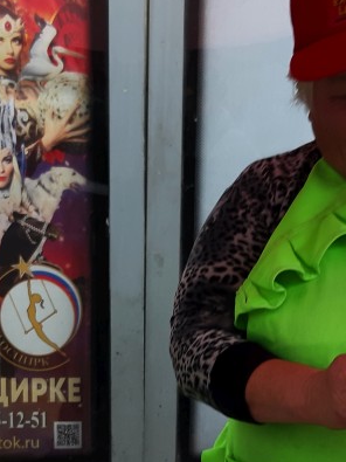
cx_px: 161
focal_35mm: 82
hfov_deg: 18.0
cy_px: 389
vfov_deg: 23.4
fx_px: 1093
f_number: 1.7
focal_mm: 3.93
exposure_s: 1/100
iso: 50
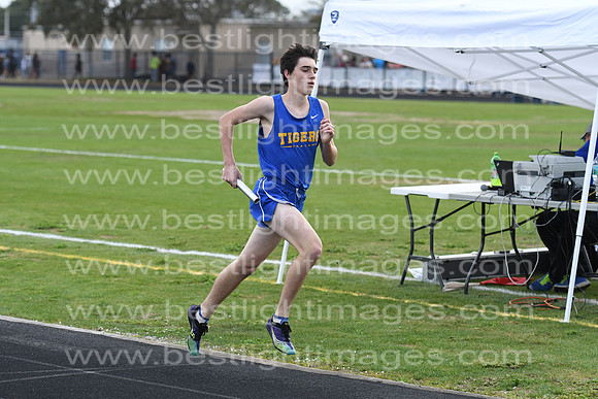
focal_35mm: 158
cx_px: 299
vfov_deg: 8.7
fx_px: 2617
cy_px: 200
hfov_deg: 13.0
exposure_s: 1/2000
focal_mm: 105
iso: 800
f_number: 4
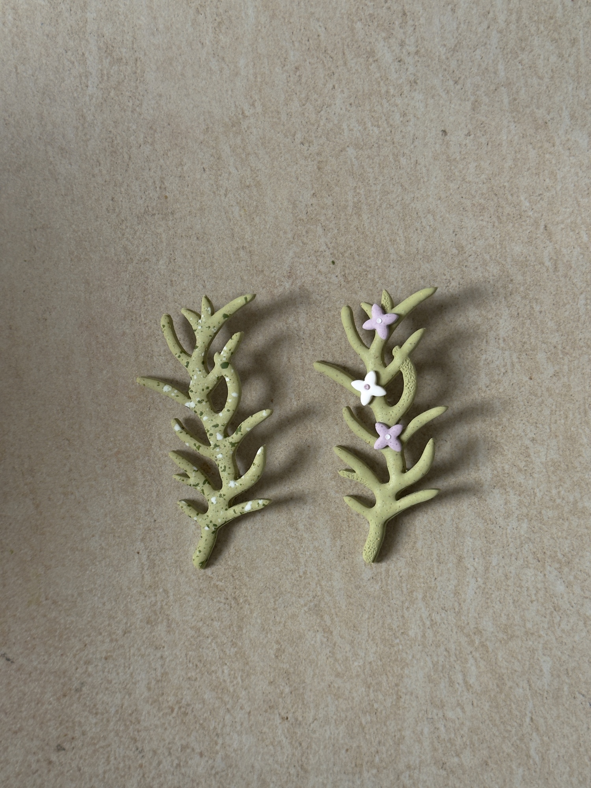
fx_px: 1093
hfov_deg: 30.3
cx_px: 296
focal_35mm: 48
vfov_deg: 39.7
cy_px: 394
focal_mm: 6.76
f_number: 1.78
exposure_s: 1/67
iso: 100
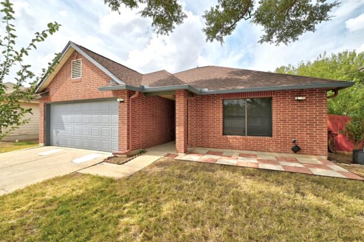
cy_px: 121
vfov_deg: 77.3
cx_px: 183
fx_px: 152
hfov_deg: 100.4
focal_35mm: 15
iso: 400
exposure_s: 1/250
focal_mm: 14
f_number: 10
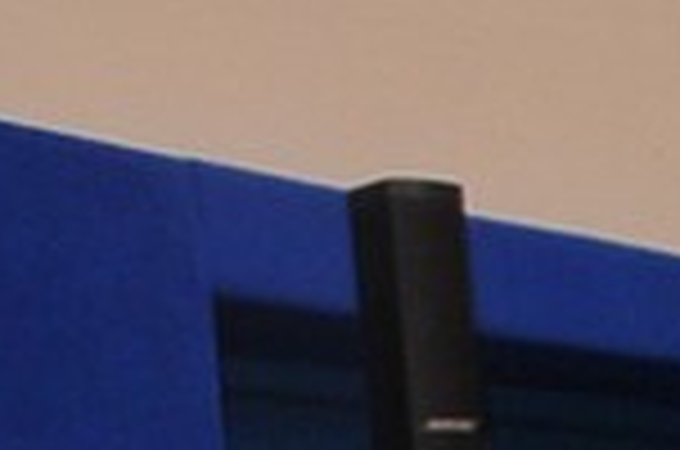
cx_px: 2220
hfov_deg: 8.7
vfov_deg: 6.9
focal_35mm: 183
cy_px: 1238
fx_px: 3449
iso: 640
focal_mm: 18
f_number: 6.3
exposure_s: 1/60
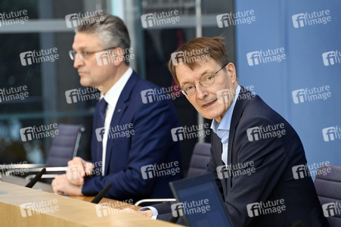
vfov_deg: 5.5
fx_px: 2366
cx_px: 170
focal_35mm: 250
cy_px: 114
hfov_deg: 8.2
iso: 3600
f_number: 6.3
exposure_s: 1/400
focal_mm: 250
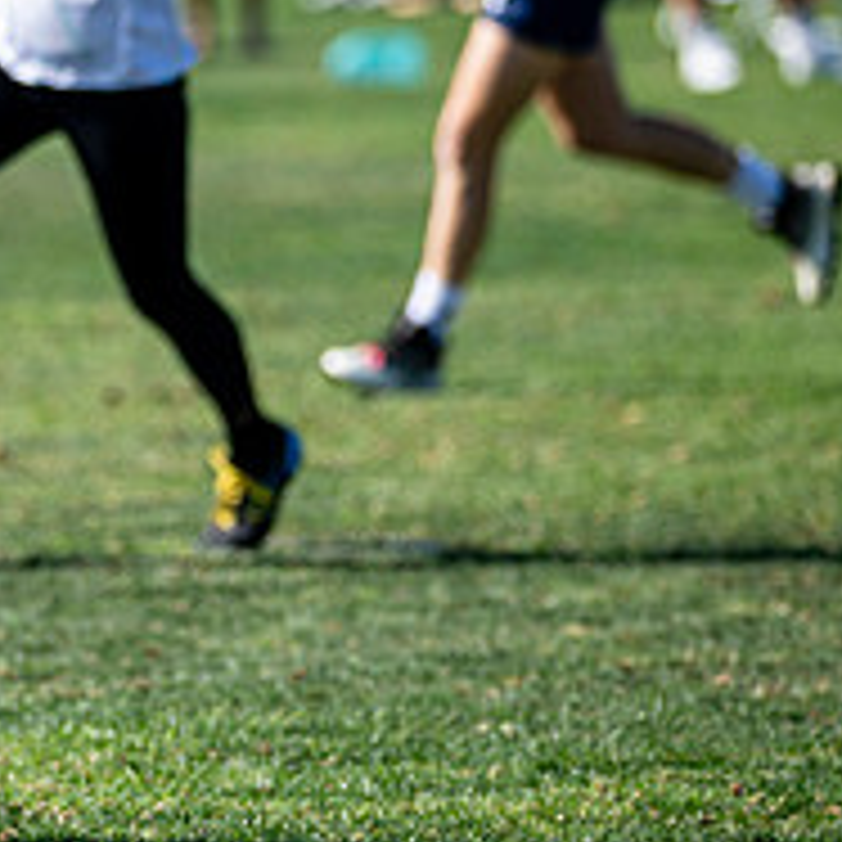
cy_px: 358
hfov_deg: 3.0
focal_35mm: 579
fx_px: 15934
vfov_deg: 3.0
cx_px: -153
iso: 220
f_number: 3.2
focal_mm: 220
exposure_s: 1/2500
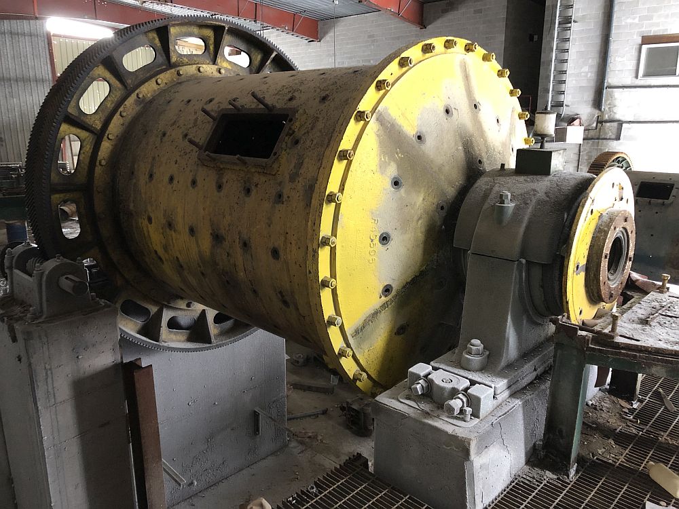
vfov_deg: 49.7
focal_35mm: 28
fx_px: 549
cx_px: 340
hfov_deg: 63.4
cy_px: 254
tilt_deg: -14.8
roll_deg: -1.1
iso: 80
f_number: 1.8
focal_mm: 3.99
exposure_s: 1/4
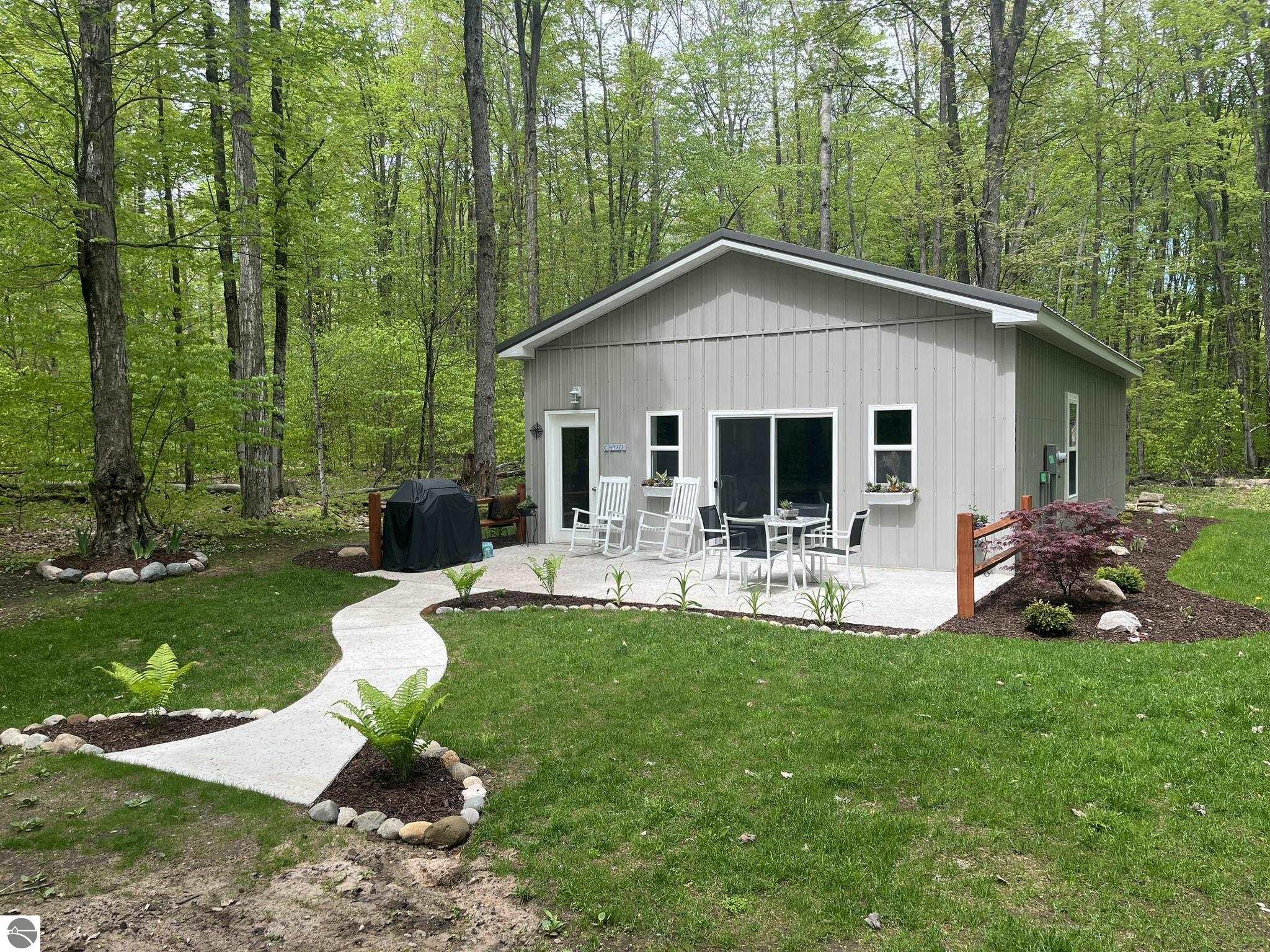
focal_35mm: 26
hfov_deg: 67.3
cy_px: 476
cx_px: 635
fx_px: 954
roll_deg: +0.3
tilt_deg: -1.7
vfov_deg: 53.1
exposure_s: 1/898
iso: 50
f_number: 1.6
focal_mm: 5.1
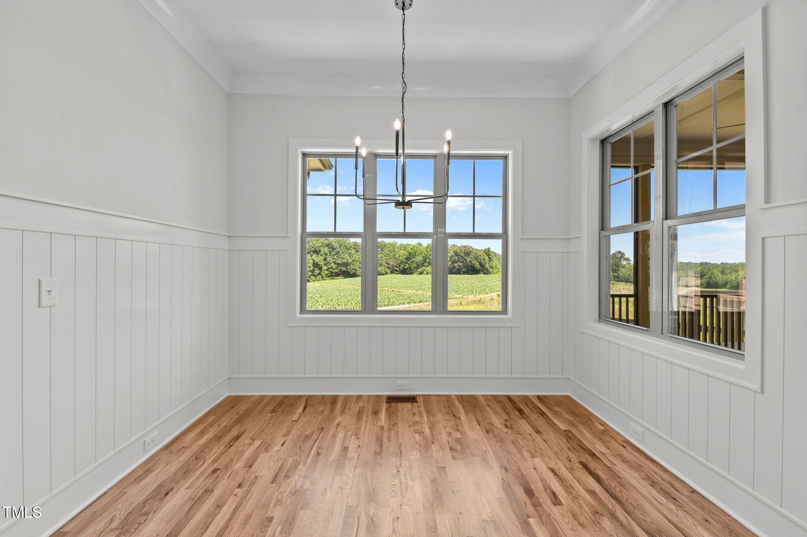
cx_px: 404
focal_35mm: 15
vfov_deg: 77.2
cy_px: 268
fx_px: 336
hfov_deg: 100.4
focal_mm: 15
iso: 400
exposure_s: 1/15
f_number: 6.3
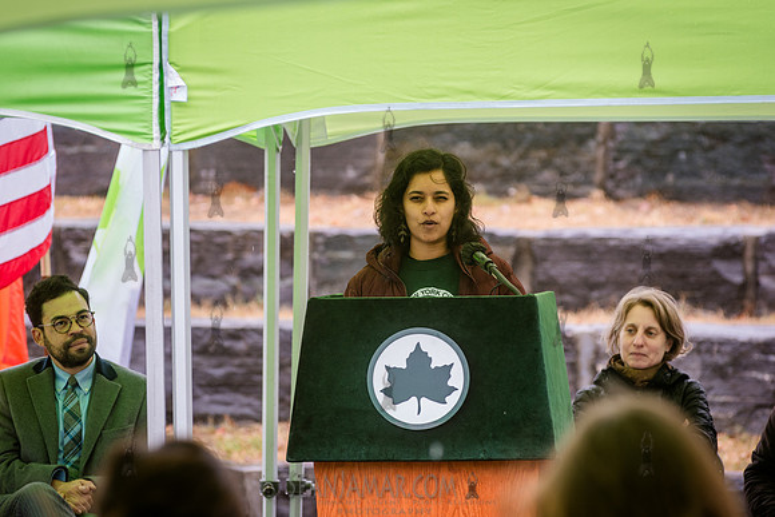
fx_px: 4350
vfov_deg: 6.8
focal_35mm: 202
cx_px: 388
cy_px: 258
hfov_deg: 10.2
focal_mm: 200
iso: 640
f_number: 5.6
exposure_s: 1/320
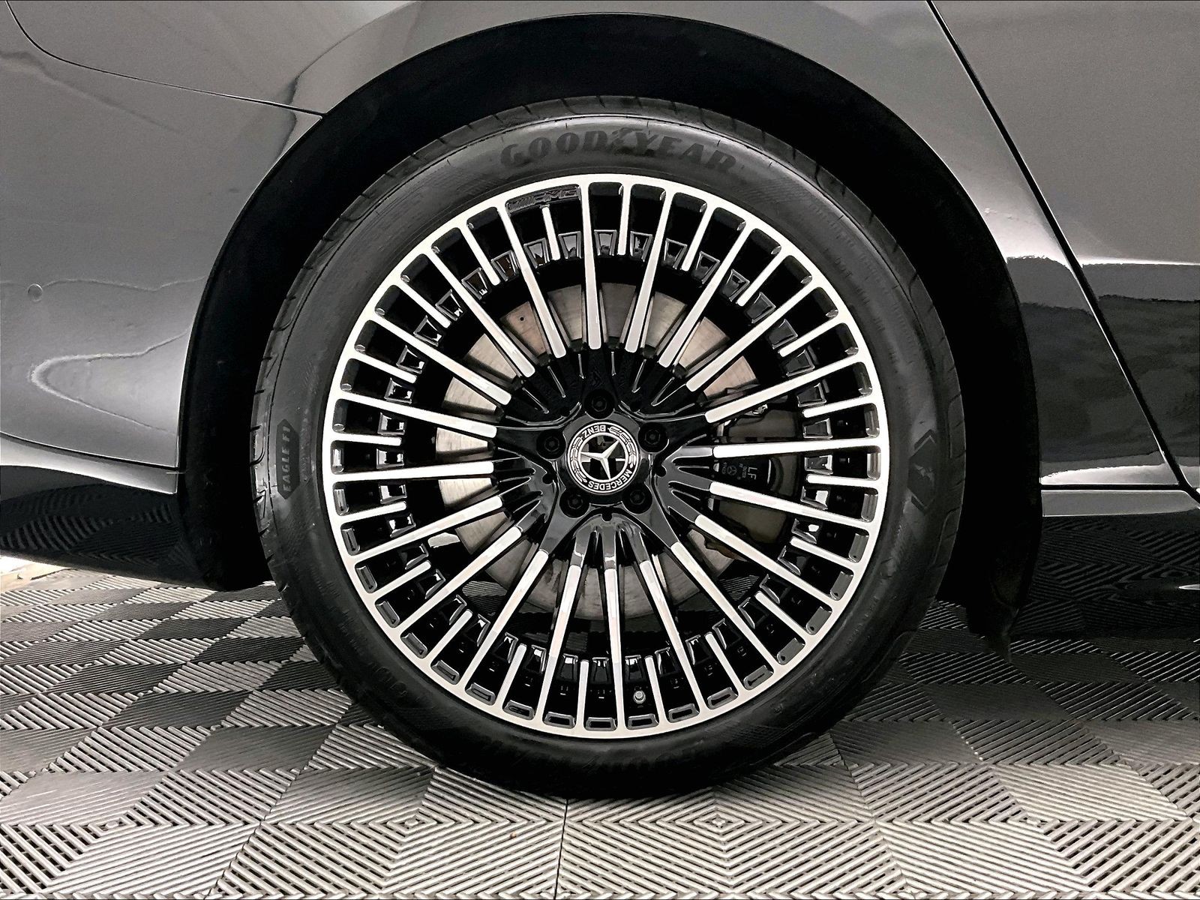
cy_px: 450
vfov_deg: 48.2
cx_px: 600
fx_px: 1005
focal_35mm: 29
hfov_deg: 61.7
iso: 200
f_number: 1.8
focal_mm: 3
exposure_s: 1/60
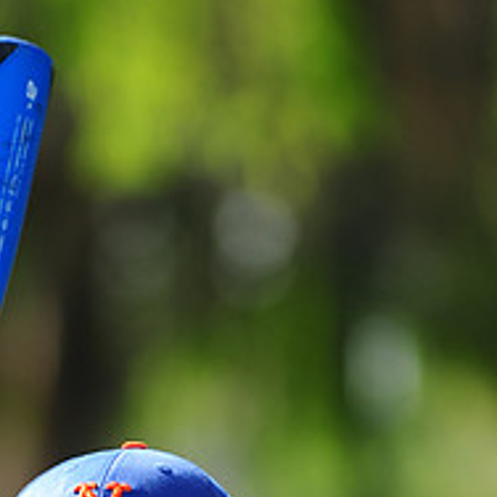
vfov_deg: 3.3
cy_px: 706
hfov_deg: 3.3
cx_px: 45
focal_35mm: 524
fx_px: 8512
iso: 200
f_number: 4.5
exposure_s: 1/800
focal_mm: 200
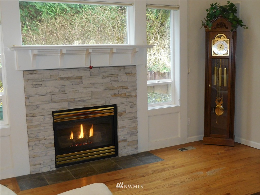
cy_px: 98
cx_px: 130
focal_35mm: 39
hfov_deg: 47.9
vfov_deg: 36.8
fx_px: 293
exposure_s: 1/30
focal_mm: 7
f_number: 3.9
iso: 450
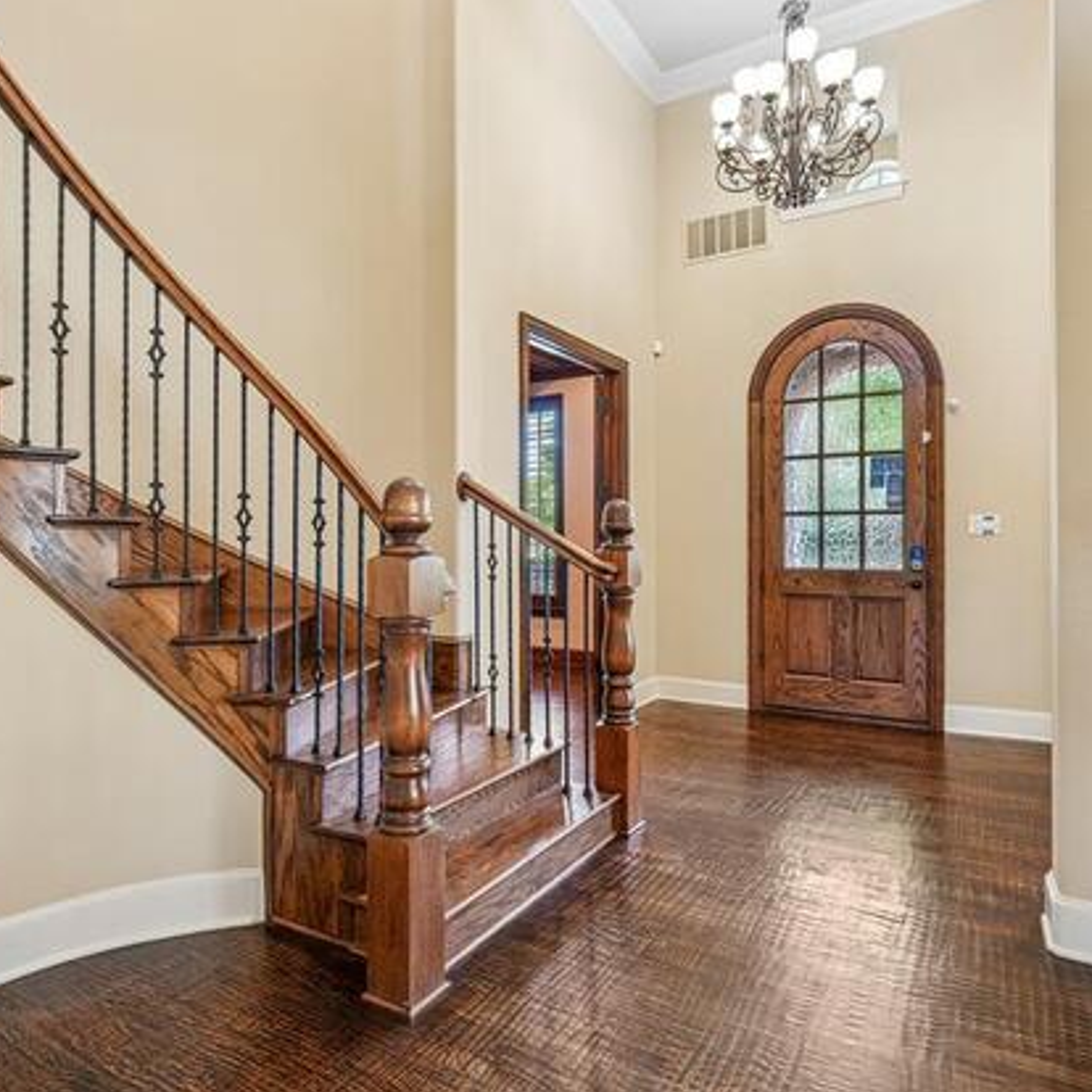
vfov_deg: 72.1
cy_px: 535
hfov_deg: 72.1
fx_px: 749
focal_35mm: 21
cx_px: 512
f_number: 8
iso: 400
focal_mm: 16
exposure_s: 1/6
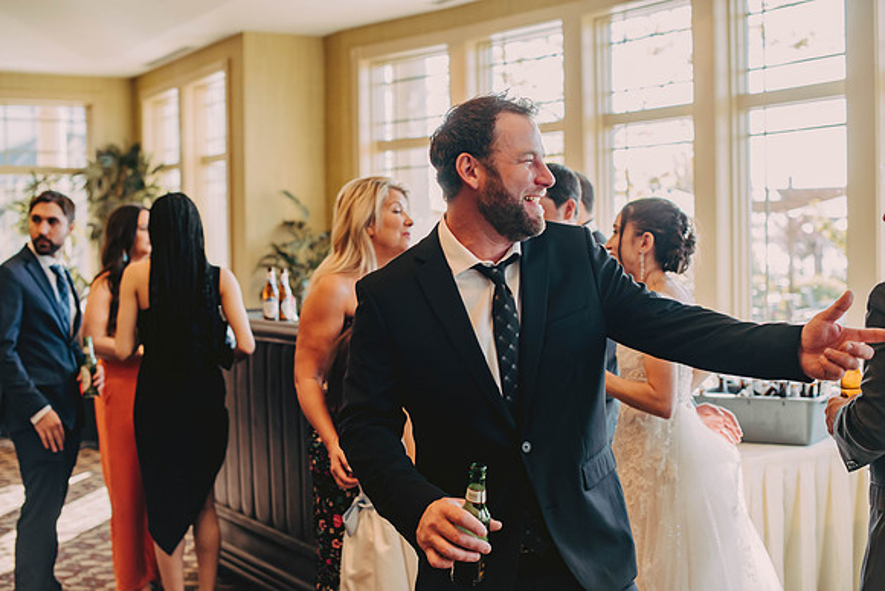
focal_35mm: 50
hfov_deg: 39.6
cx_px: 442
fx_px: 1229
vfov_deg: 27.0
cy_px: 296
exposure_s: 1/320
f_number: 2.8
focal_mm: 50
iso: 320
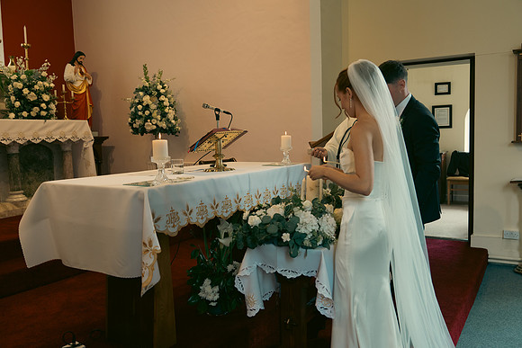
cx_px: 261
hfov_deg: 58.7
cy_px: 174
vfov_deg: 41.1
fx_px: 464
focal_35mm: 32
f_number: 3.5
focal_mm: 32
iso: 1000
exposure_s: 1/200
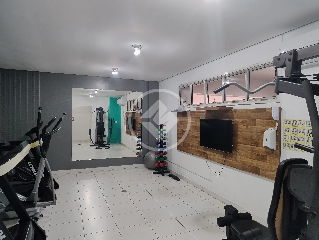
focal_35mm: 24
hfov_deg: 71.5
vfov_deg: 56.9
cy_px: 120
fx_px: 221
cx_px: 160
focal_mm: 5.56
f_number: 1.8
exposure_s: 1/60
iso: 700
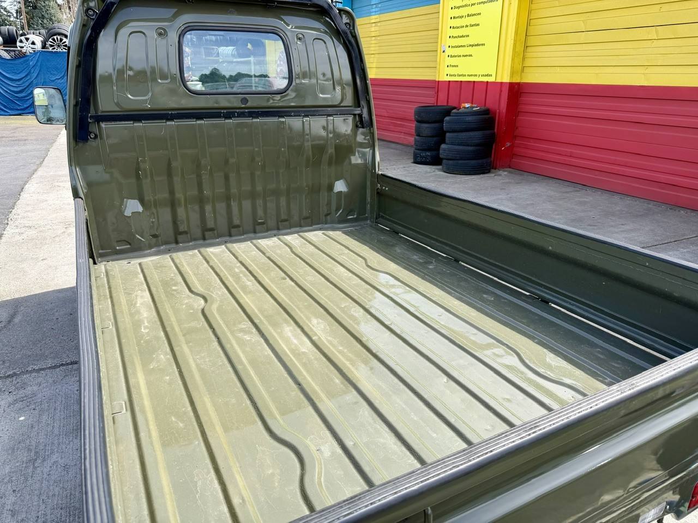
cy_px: 262
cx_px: 349
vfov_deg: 56.8
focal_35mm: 24
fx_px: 484
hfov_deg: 71.6
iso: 80
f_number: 1.78
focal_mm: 6.76
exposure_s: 1/1553
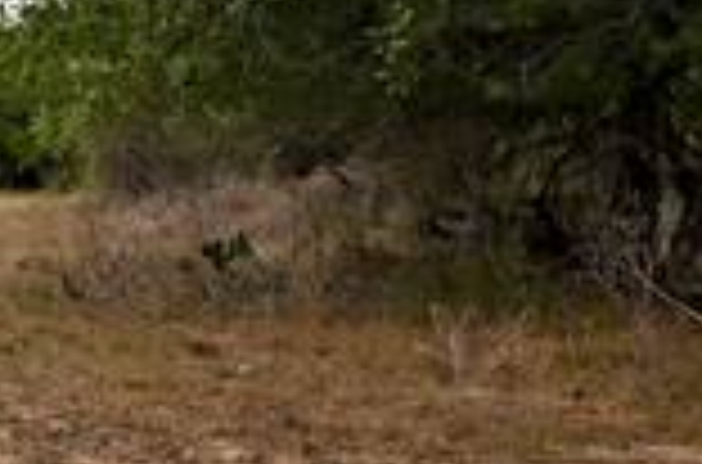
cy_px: 279
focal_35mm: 148
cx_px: -662
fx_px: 2877
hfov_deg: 12.4
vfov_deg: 9.2
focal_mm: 24
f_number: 8
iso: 400
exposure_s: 1/1600
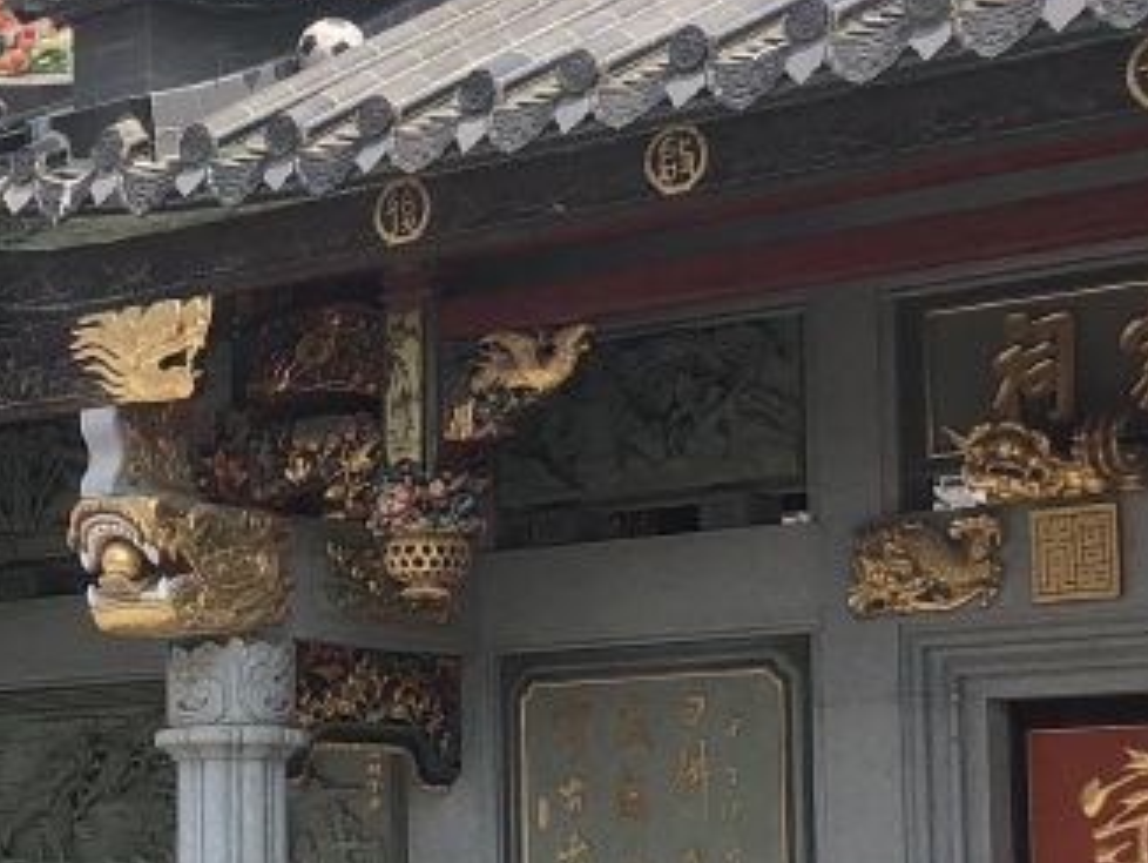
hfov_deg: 18.7
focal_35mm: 103
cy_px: 631
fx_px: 3418
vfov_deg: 14.3
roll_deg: +0.4
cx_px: 74
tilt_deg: +6.6
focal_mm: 3.99
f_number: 1.8
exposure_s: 1/1091
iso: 20
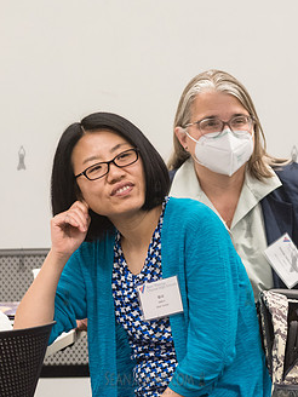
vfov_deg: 5.9
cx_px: 153
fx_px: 3857
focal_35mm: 336
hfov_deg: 4.4
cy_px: 260
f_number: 4
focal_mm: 170
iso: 2500
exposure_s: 1/250
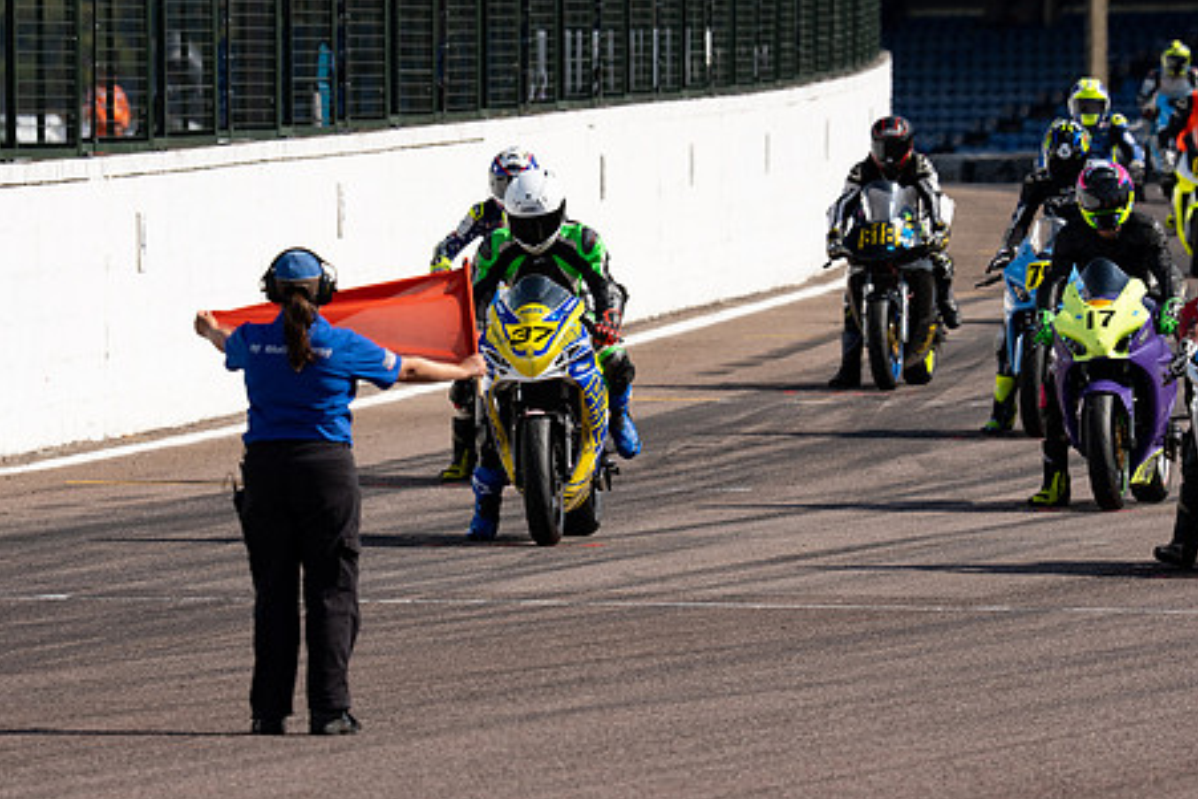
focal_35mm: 549
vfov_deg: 2.5
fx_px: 18274
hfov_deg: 3.8
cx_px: 546
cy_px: 378
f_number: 9
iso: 200
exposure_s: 1/640
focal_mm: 400
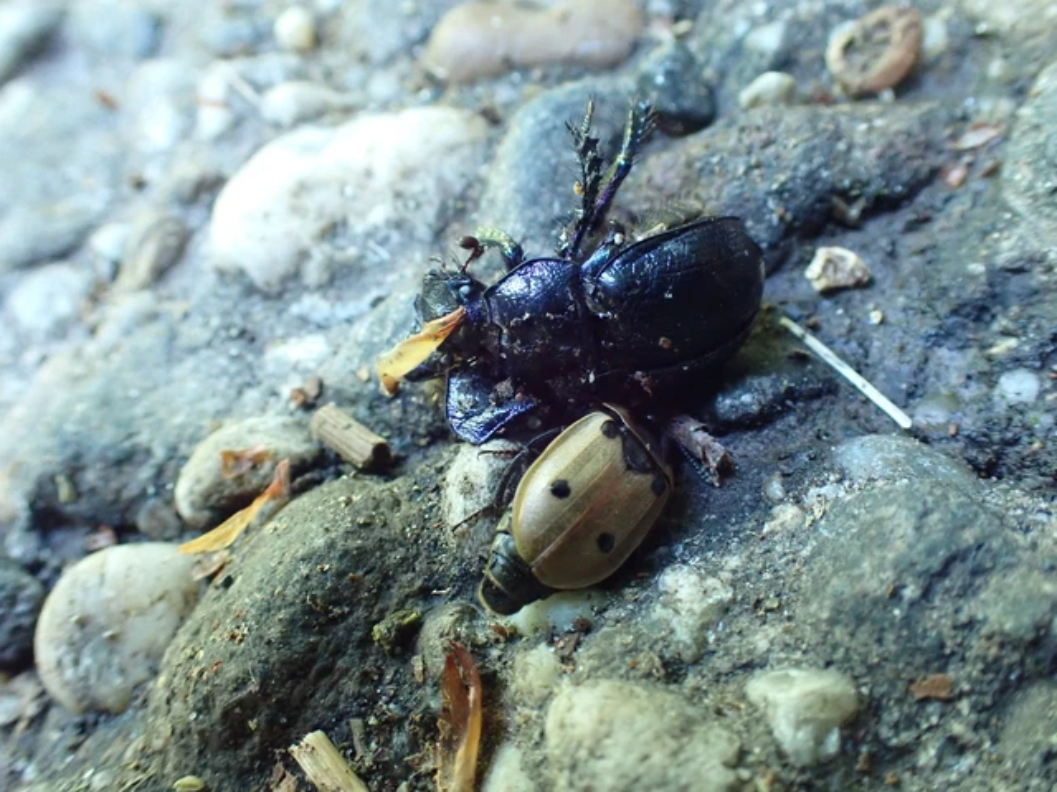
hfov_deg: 60.0
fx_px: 916
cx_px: 528
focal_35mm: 30
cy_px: 396
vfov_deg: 46.8
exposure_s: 1/30
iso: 1000
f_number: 3.2
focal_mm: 5.4
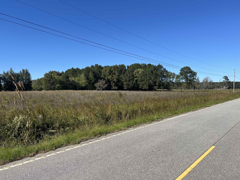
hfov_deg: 63.4
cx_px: 121
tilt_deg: +0.5
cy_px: 86
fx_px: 194
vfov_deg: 49.7
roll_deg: +1.1
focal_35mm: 28
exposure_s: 1/3521
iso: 50
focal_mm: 5.1
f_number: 1.6
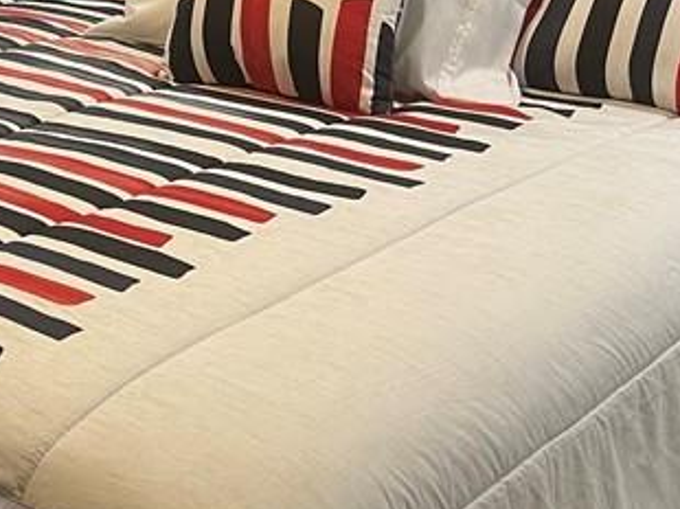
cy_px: -59
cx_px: 70
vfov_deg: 16.6
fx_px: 1688
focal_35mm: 86
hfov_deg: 22.2
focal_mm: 5.1
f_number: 1.6
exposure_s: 1/60
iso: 160
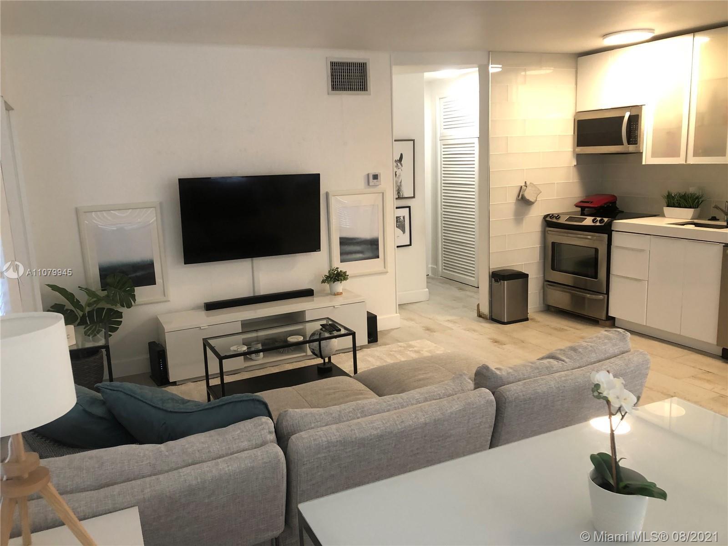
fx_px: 589
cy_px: 273
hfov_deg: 63.4
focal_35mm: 28
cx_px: 364
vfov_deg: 49.7
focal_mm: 3.99
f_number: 1.8
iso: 40
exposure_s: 1/15
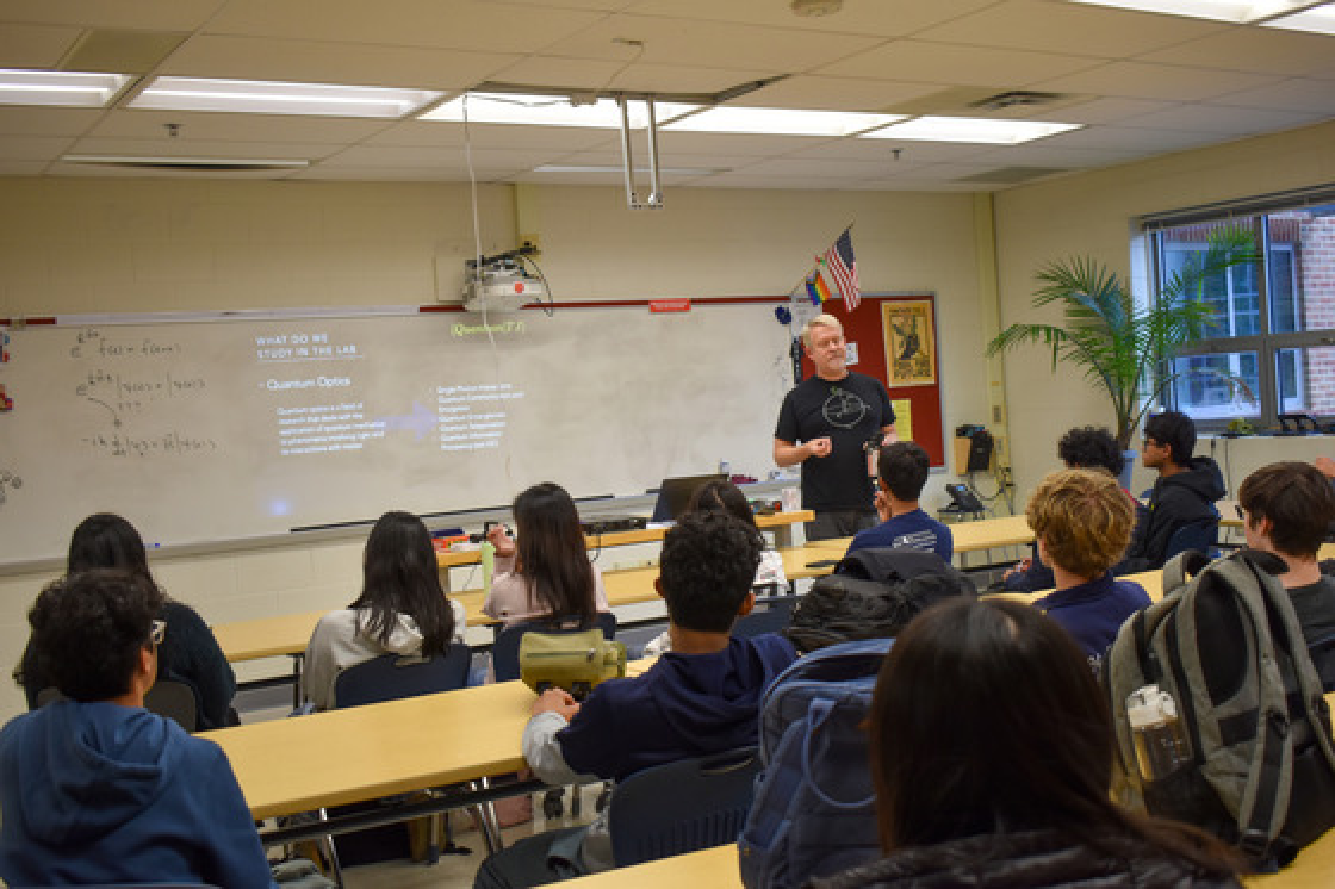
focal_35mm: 40
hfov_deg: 47.9
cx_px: 668
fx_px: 1501
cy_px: 444
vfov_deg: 33.0
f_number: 4.5
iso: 400
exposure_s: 1/80
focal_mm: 27
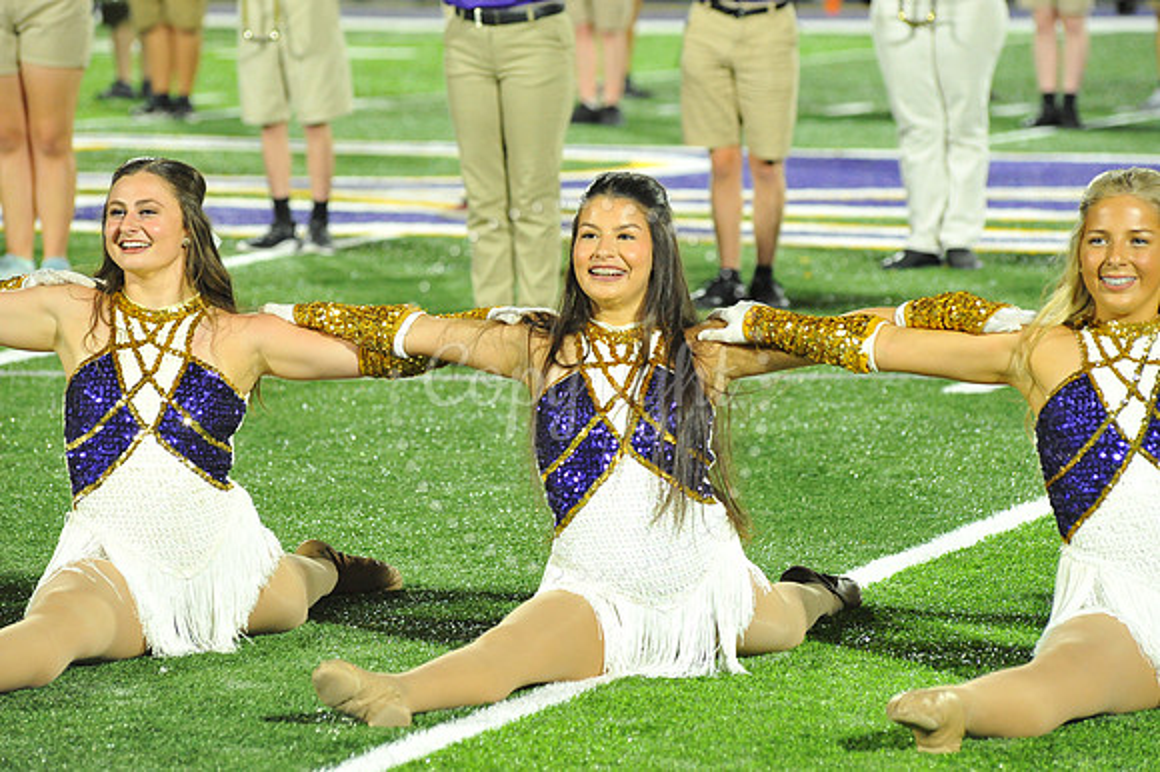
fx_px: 6441
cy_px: 386
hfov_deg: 10.3
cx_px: 580
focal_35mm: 200
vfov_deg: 6.9
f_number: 5.6
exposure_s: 1/250
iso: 5000
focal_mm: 200
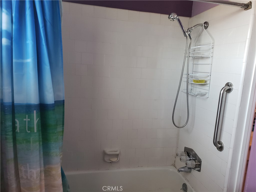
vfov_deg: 53.1
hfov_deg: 67.3
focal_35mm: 26
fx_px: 192
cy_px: 96
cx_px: 128
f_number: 2.4
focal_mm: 4.3
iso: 250
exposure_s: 1/60
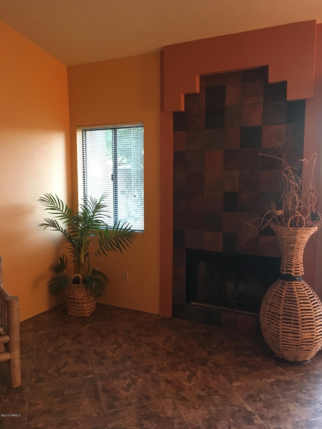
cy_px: 214
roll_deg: +0.3
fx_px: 360
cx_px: 161
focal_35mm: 29
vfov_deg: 61.7
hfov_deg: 48.2
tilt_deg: -5.9
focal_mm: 4.15
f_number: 2.2
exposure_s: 1/30
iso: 200
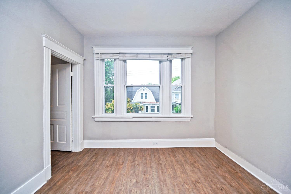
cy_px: 97
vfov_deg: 81.2
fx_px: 113
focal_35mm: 14
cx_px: 146
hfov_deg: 104.3
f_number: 5
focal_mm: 14
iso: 200
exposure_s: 1/100
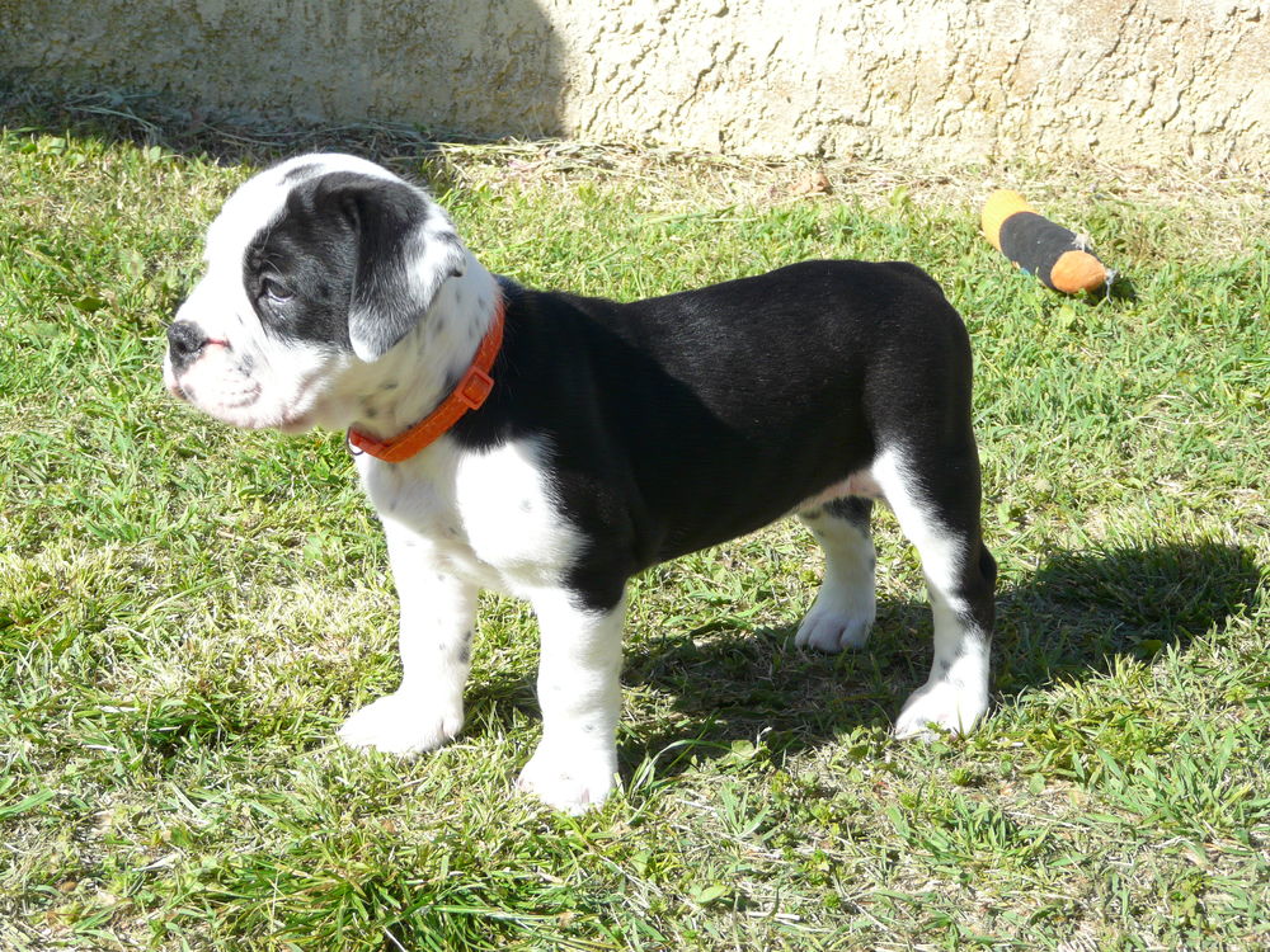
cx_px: 635
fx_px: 2421
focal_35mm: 66
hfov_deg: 29.4
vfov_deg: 22.3
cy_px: 476
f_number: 3.2
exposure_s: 1/500
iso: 100
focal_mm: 10.8
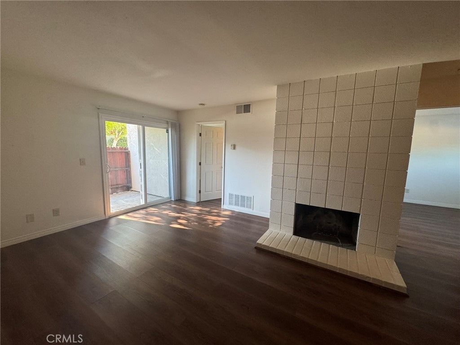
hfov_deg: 102.1
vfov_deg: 85.7
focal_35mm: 14
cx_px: 230
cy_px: 172
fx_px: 186
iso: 200
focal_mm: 2.22
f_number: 2.2
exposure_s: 1/60
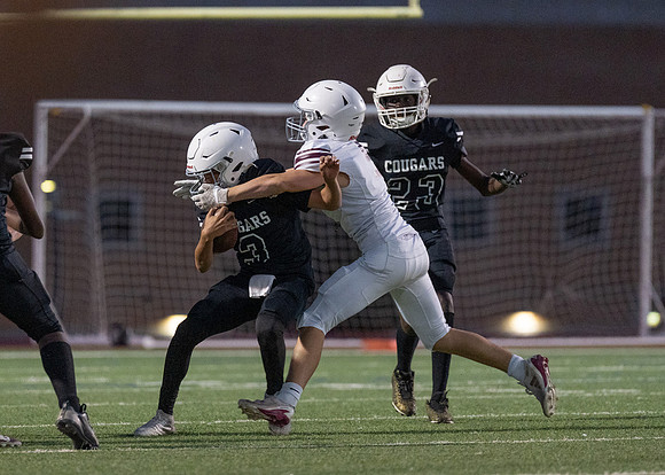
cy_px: 233
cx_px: 263
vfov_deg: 3.9
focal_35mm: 372
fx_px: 7021
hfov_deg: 5.4
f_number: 2.8
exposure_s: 1/1000
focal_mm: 200
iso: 1600
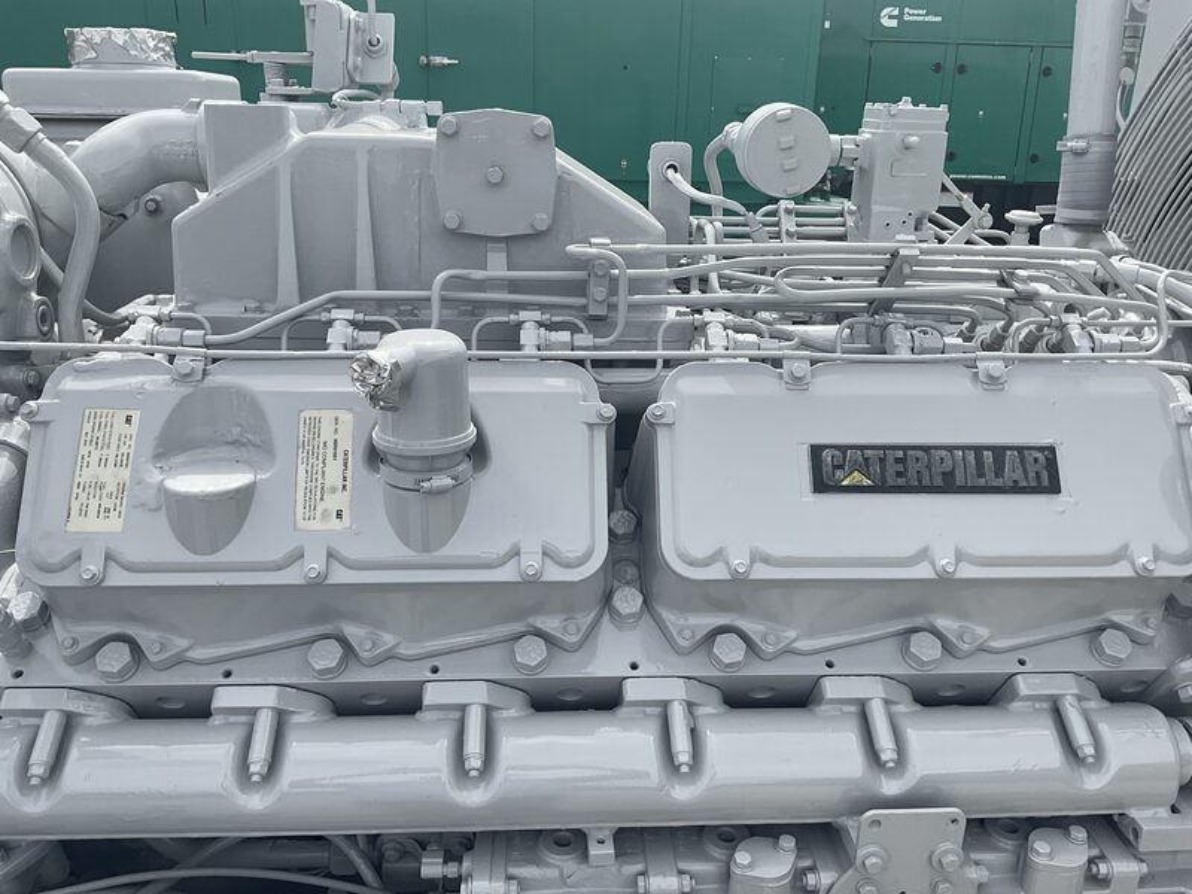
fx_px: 999
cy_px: 447
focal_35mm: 29
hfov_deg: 61.7
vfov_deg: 48.2
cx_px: 596
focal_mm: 3
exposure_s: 1/1912
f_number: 1.8
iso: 16
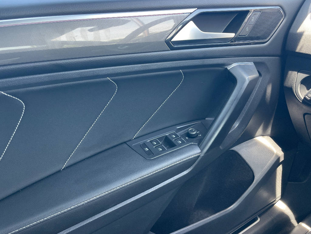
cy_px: 117
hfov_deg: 67.3
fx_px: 234
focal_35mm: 26
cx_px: 156
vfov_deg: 53.1
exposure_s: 1/117
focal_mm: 4.2
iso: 125
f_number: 1.6
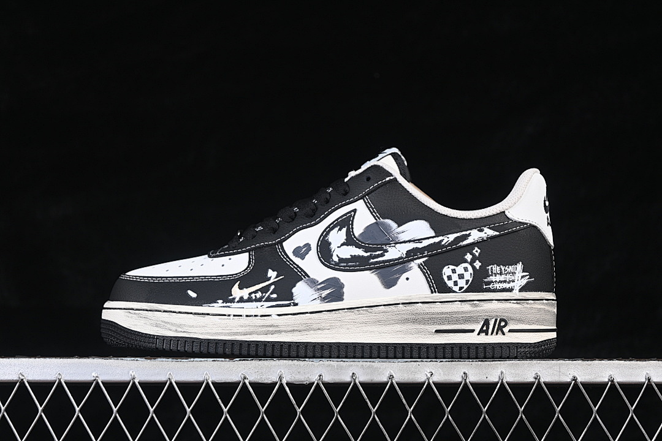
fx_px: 1379
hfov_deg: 27.0
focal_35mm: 75
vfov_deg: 18.2
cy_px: 220
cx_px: 331
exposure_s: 1/60
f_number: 6.3
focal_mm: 50
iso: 160
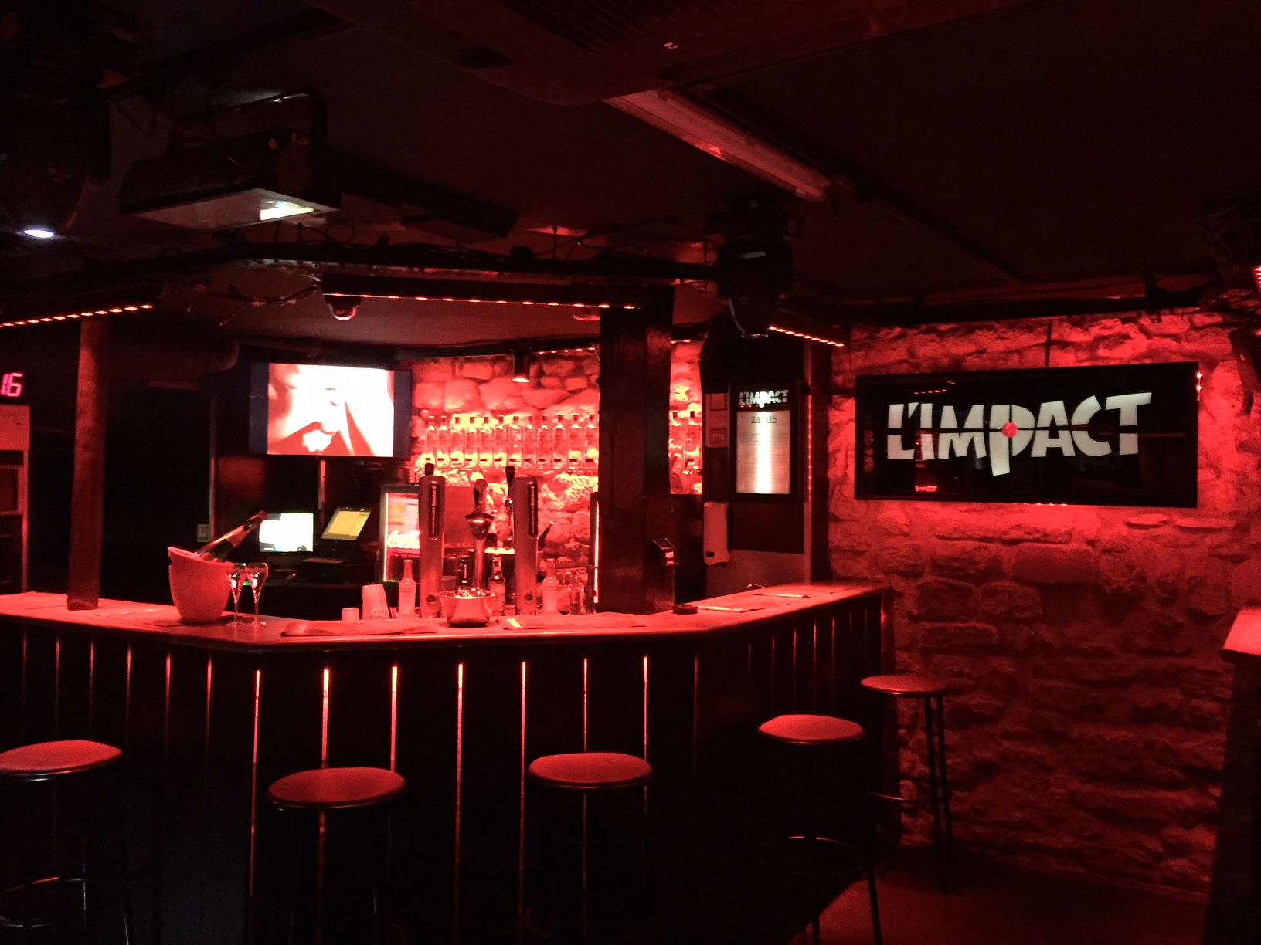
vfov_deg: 48.2
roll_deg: -0.5
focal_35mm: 29
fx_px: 1056
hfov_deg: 61.7
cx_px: 630
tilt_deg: +2.1
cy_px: 472
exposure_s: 1/17
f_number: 2.2
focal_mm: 4.15
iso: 800
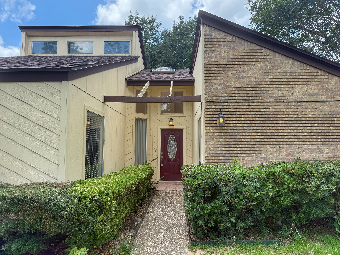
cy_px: 128
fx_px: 236
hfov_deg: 71.6
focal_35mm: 24
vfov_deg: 56.8
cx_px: 170
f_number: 1.78
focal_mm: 6.76
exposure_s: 1/1727
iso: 100
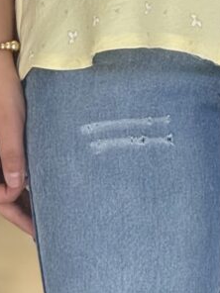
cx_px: 202
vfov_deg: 3.0
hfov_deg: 2.3
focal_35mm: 648
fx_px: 5491
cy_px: -189
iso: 64
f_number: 2.8
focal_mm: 15.66
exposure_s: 1/202
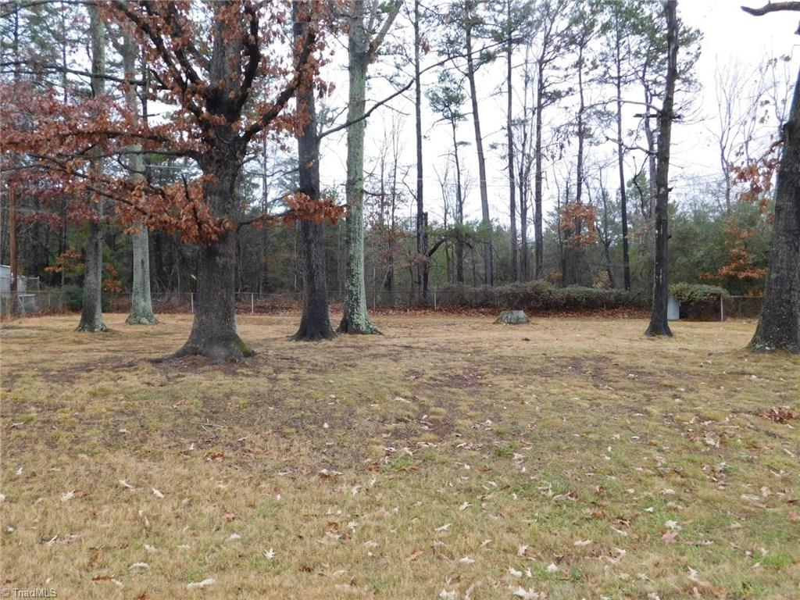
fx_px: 693
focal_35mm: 30
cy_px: 300
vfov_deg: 46.8
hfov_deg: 60.0
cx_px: 400
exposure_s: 1/125
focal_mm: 5.3
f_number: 3.2
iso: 125
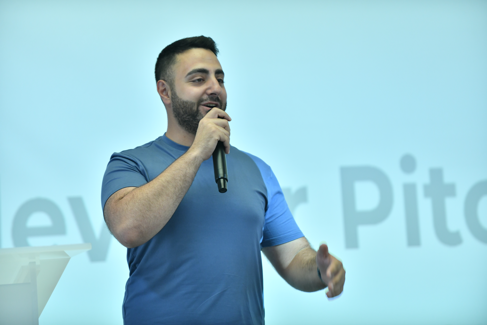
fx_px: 2435
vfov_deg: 7.6
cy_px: 162
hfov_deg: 11.4
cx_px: 244
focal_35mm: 180
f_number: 3.5
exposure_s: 1/160
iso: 1000
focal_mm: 180
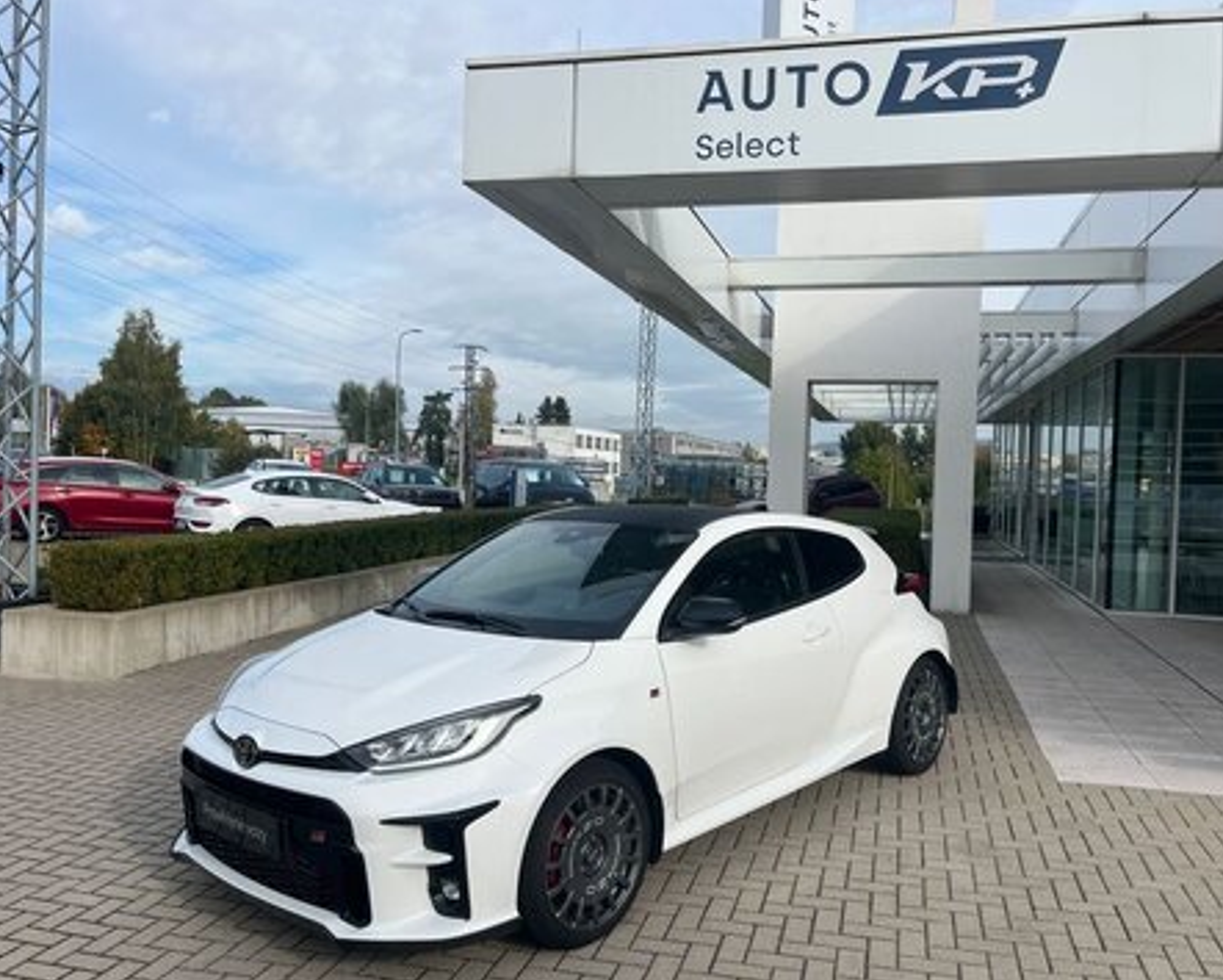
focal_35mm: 28
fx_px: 1014
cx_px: 659
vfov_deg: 51.6
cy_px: 496
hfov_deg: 62.1
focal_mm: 5.1
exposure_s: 1/3623
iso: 50
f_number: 1.6
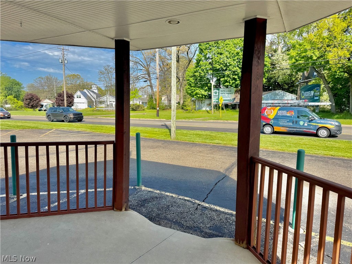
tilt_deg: -3.8
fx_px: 244
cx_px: 176
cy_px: 132
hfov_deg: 71.6
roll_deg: -1.7
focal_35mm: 24
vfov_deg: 56.8
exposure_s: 1/2370
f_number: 1.78
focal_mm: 6.76
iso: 80
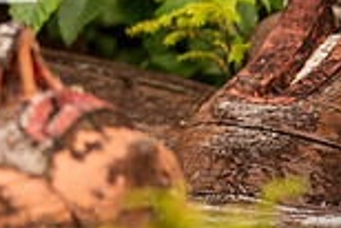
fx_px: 6779
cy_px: -6
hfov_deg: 2.9
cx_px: -272
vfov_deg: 1.9
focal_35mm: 715
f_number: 2.8
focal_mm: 190
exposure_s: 1/500
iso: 200
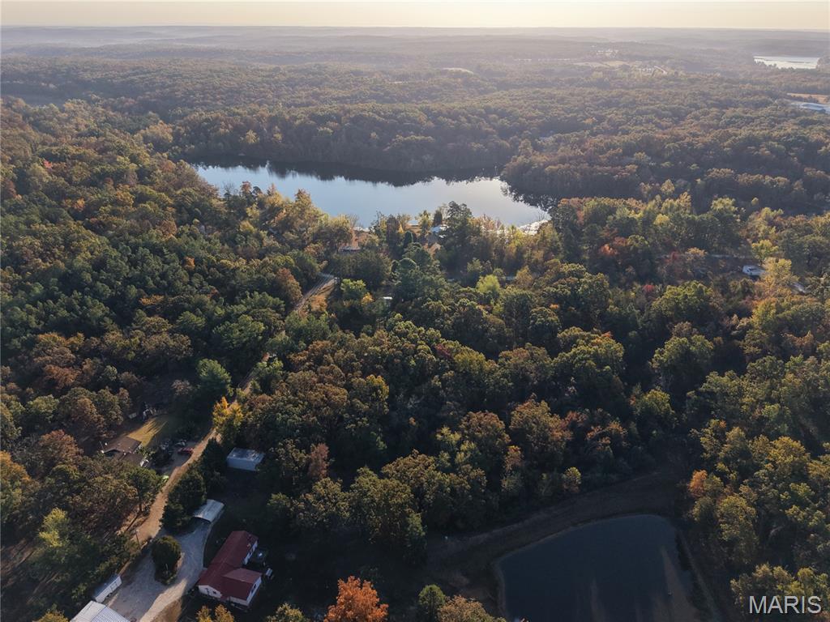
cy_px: 311
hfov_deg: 71.6
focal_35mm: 24
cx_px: 415
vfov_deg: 56.8
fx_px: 575
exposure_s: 1/120
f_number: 1.8
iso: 400
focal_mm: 8.67
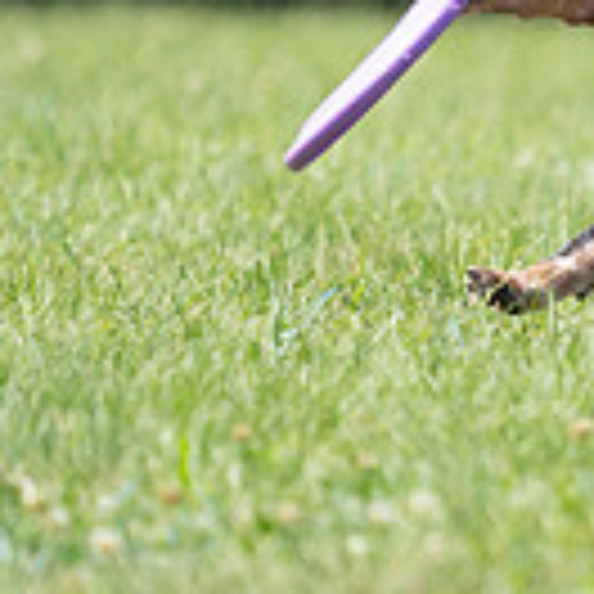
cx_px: 1125
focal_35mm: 1436
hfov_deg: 1.2
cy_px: 25
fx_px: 27878
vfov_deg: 1.2
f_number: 6.3
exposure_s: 1/4000
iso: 1600
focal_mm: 385
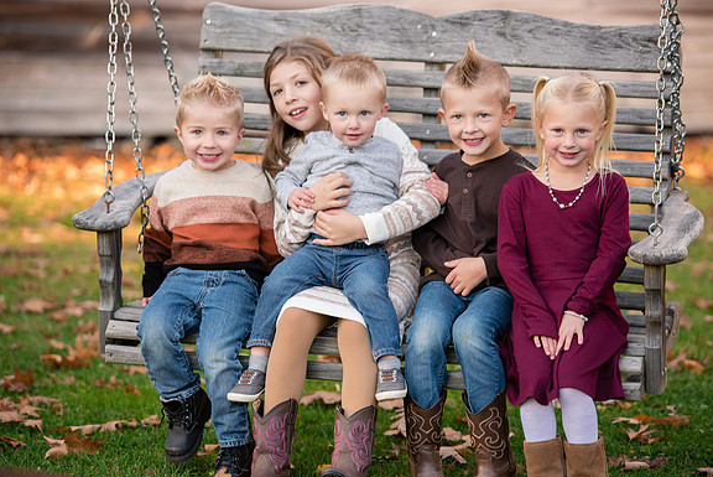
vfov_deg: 8.8
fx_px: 3092
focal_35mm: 156
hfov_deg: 13.2
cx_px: 355
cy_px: 238
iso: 500
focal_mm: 155
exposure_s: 1/250
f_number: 3.5
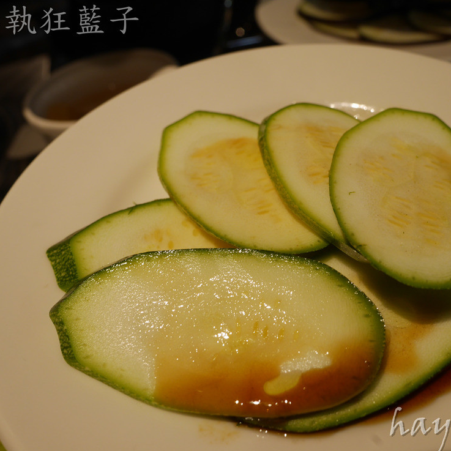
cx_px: 270
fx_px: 531
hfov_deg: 45.8
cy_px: 227
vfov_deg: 46.0
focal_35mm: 36
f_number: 5
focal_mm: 15
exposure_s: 1/60
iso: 250
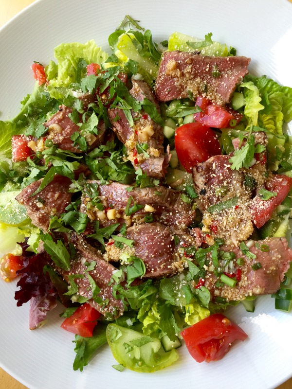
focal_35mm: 29
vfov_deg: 61.7
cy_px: 194
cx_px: 146
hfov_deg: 48.2
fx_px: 326
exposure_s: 1/100
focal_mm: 4.15
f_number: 2.2
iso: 50
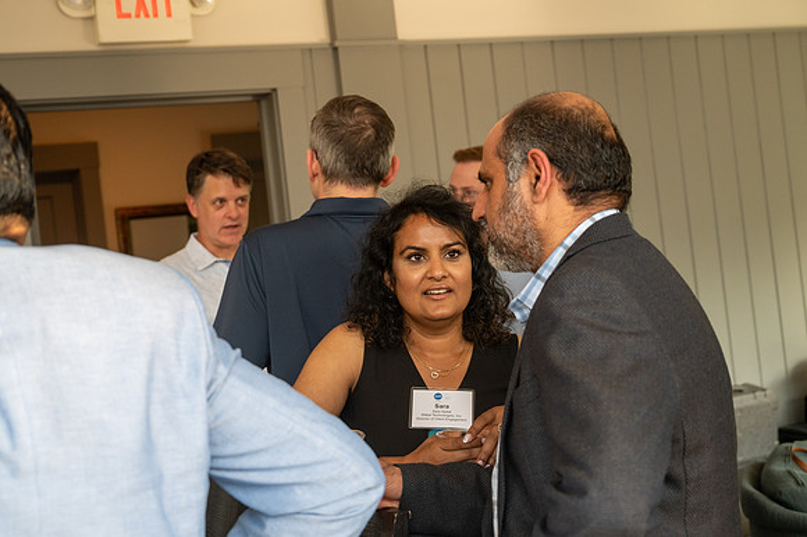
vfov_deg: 25.4
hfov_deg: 37.5
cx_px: 421
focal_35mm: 53
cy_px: 250
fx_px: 1190
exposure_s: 1/200
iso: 640
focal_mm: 47
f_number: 4.5
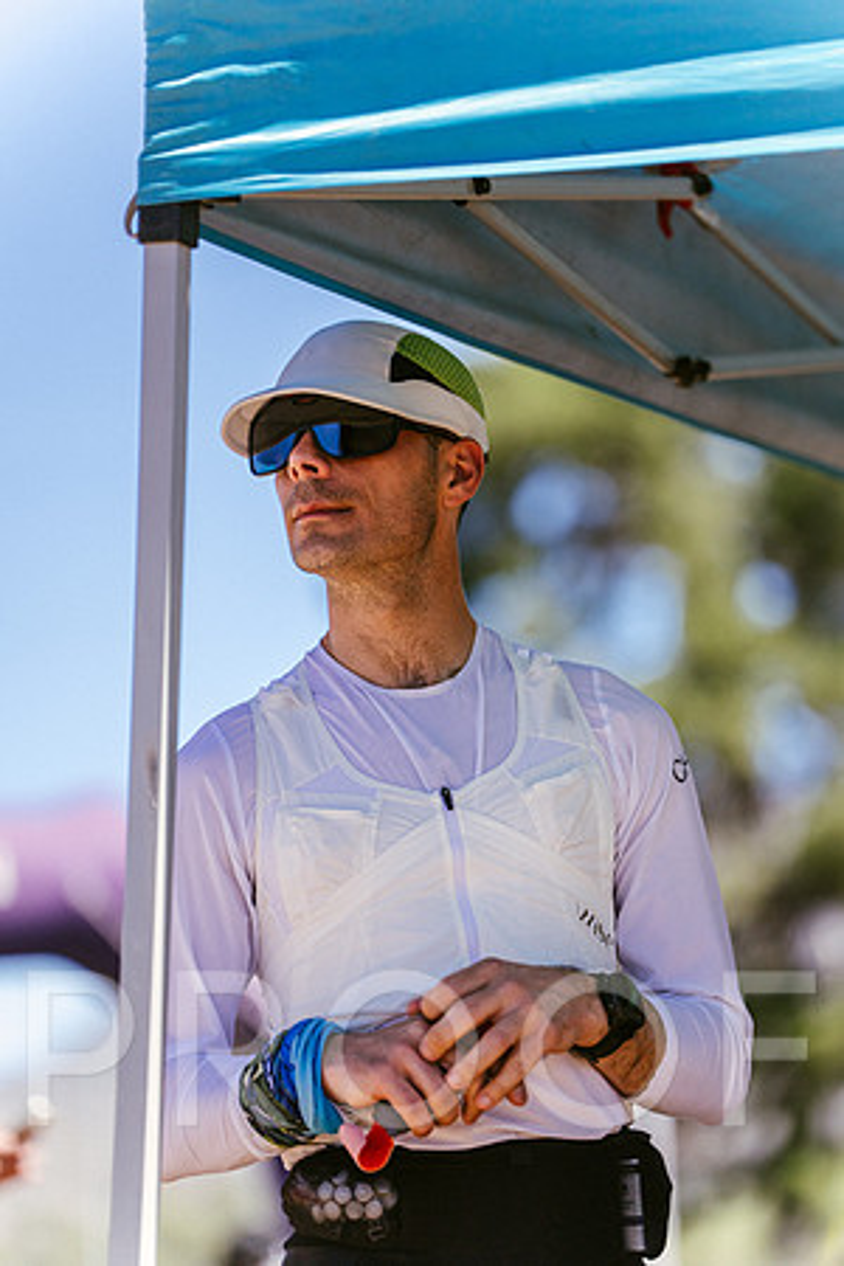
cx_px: 422
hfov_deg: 8.7
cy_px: 633
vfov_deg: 13.1
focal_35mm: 157
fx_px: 5521
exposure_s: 1/2500
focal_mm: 157
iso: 400
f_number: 2.8
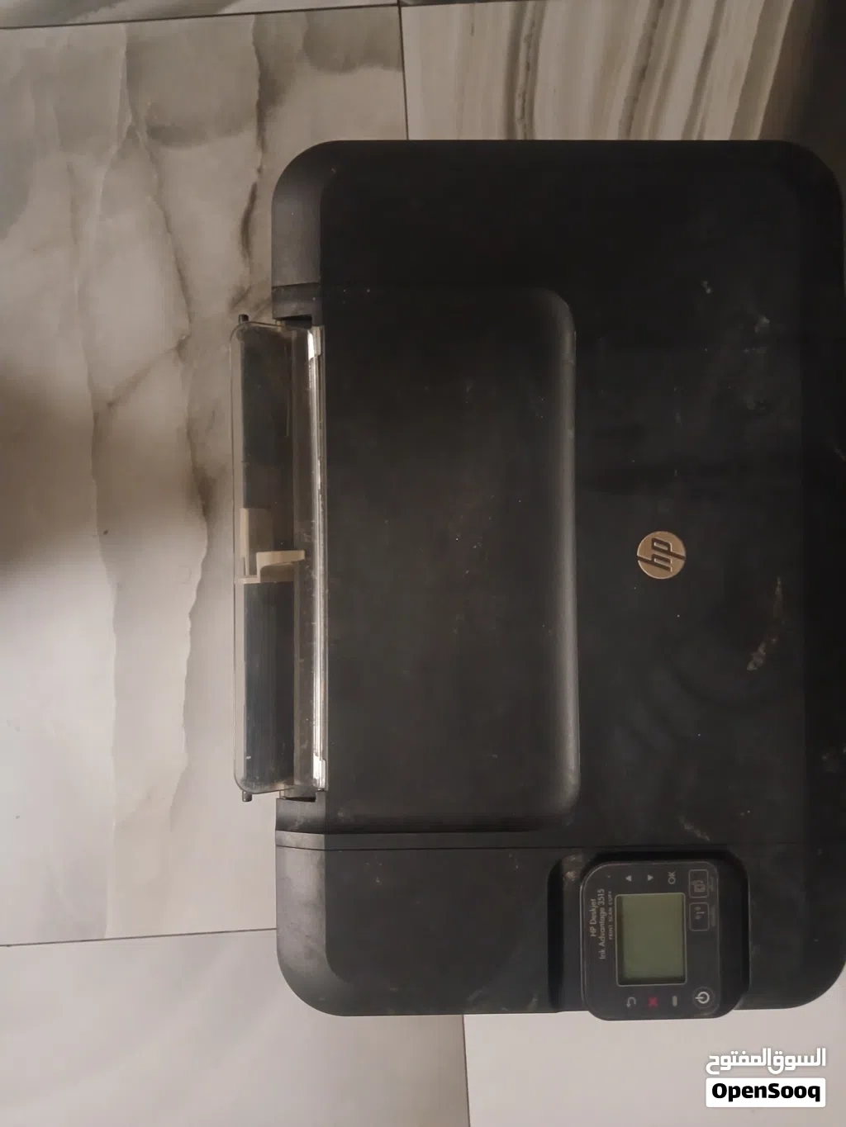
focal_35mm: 27
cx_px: 423
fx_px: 880
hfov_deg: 51.4
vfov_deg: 65.3
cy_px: 564
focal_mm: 4
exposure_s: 1/14.3
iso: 800
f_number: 1.8
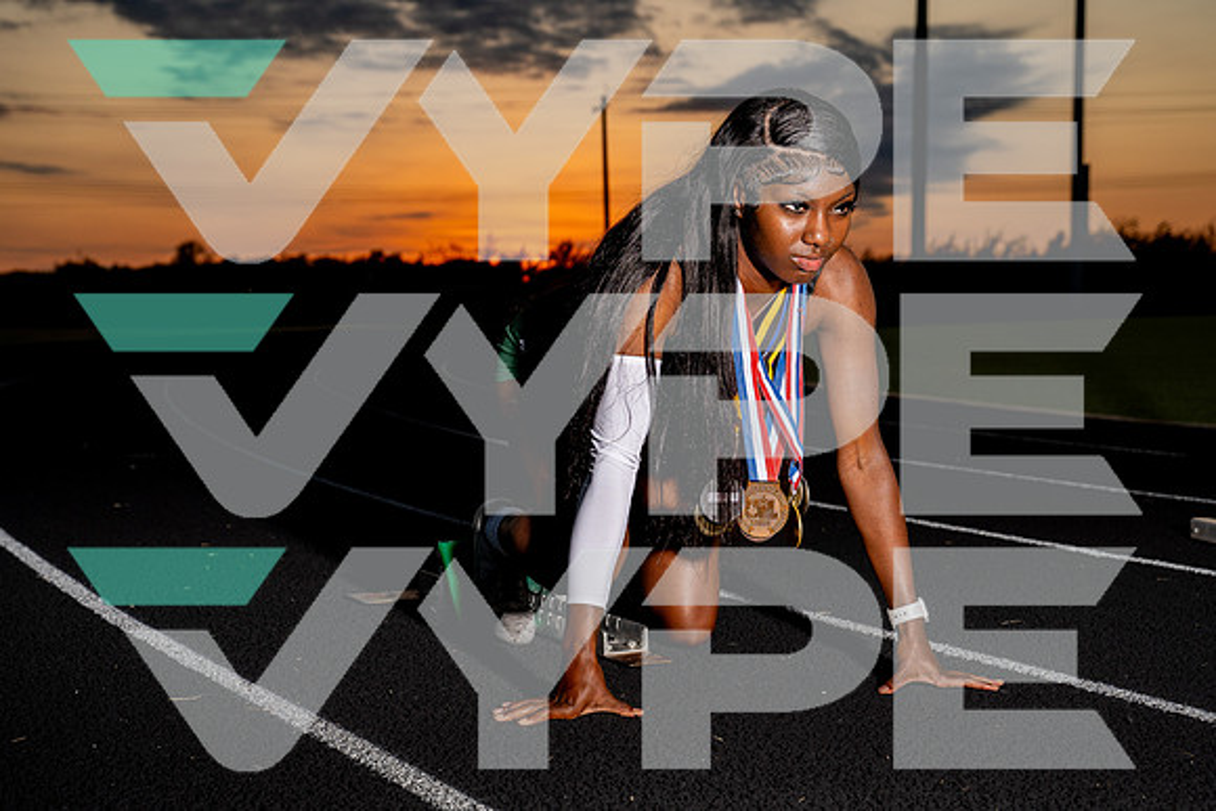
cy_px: 406
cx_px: 608
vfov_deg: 23.1
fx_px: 1984
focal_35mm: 59
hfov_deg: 34.1
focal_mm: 56
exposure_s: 1/1000
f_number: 5.6
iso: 200
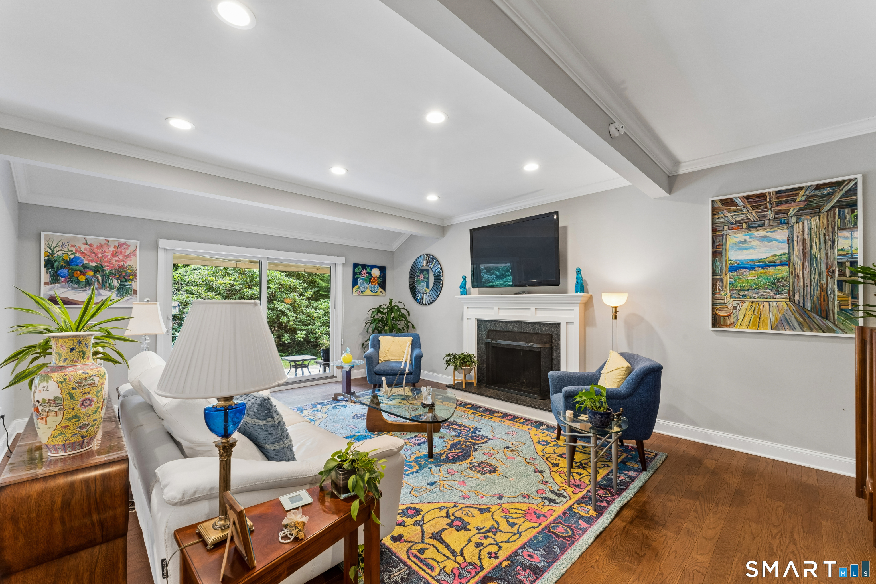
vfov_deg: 81.2
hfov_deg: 104.3
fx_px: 341
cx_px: 438
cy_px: 292
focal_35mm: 14
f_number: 13
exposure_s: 1/2
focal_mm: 14
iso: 400
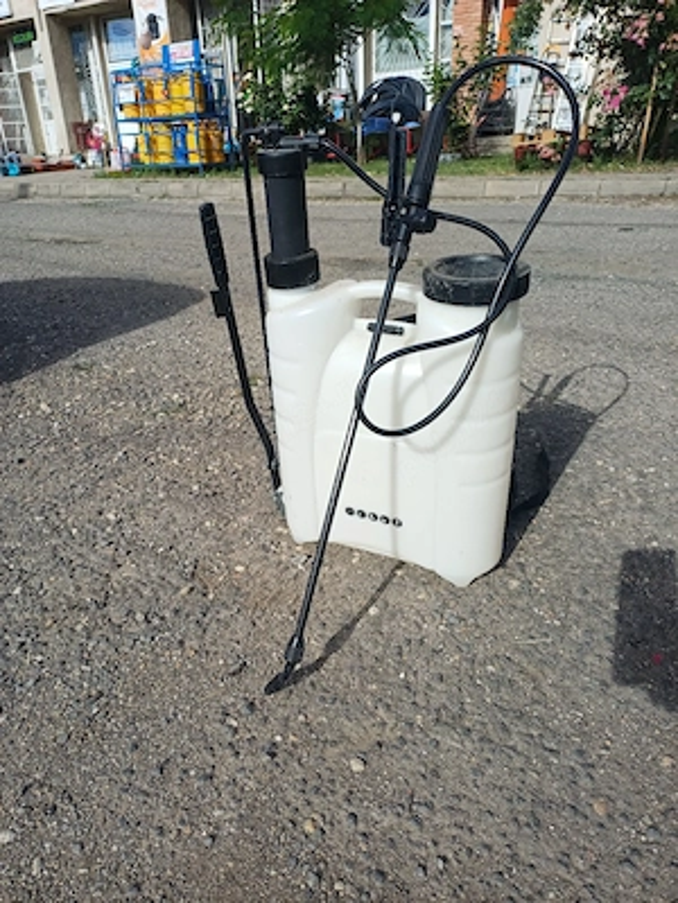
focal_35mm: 25
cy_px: 452
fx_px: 653
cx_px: 339
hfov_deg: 54.9
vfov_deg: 69.4
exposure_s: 1/2000
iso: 50
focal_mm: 4.65
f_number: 1.8
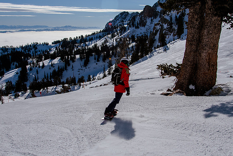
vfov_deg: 30.2
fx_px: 288
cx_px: 108
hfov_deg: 44.0
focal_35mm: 44
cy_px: 74
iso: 200
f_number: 5.6
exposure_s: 1/3200
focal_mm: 27
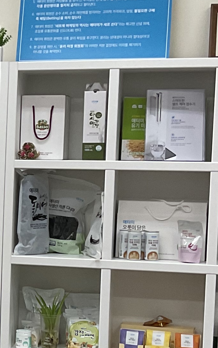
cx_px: -196
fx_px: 1083
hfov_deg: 10.7
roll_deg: -1.5
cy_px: 255
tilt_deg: -4.1
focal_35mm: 114
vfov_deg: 18.2
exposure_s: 1/60
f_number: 1.8
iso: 50
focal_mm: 3
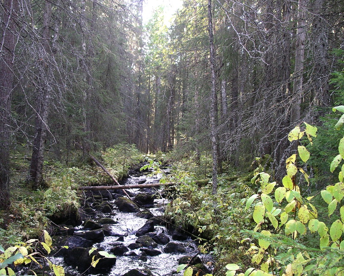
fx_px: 438
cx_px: 149
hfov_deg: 42.8
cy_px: 134
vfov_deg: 34.9
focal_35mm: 43
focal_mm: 7.8
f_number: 2.8
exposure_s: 1/38
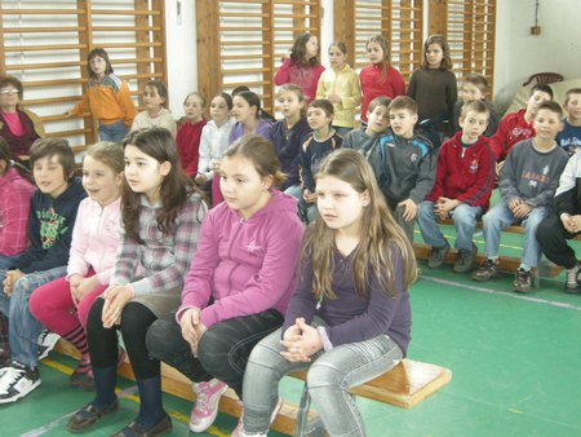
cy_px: 218
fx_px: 789
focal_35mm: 47
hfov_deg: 40.4
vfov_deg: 30.9
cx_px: 290
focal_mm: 10.1
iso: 400
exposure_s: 1/14.2
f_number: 3.1
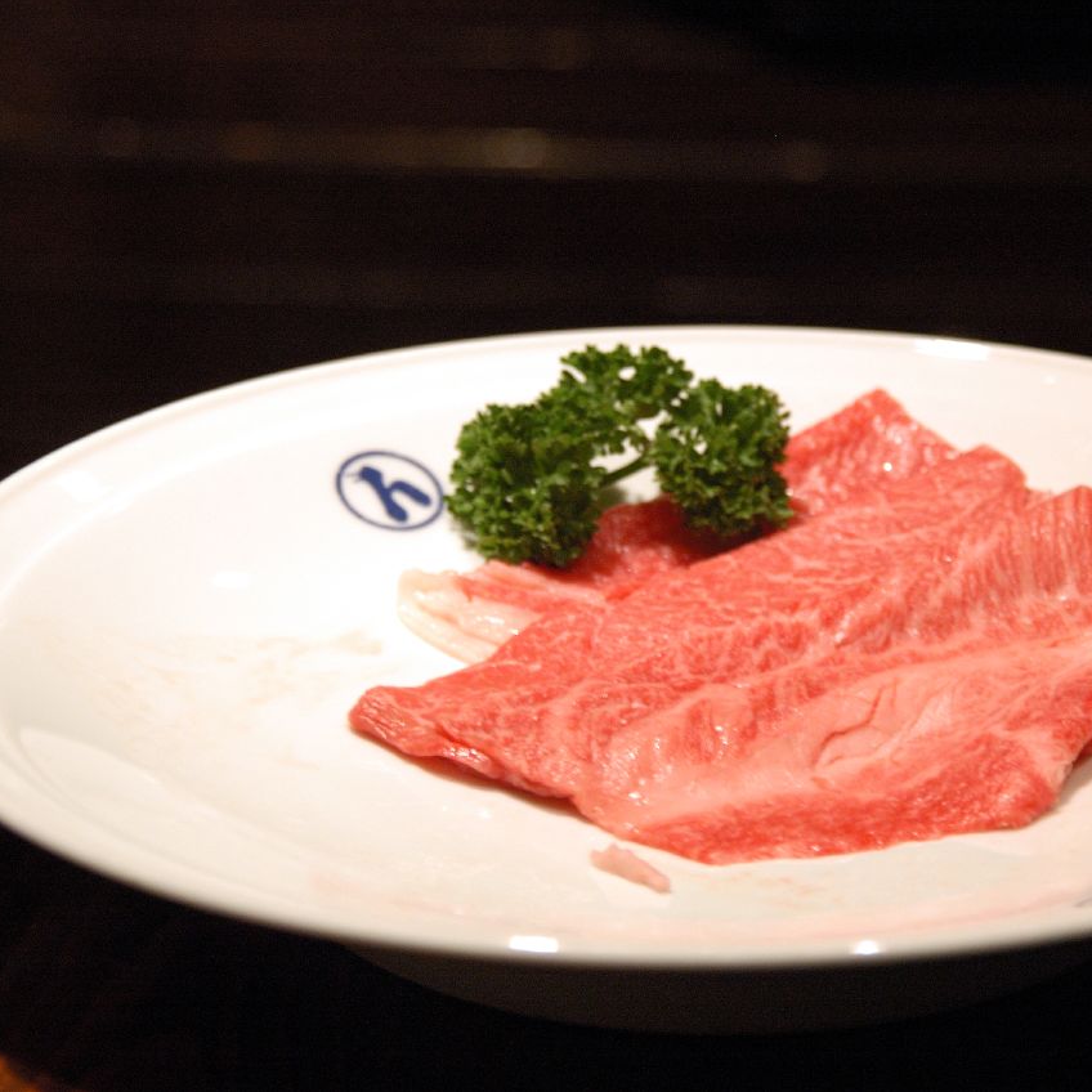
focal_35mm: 150
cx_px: 773
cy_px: 545
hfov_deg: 11.6
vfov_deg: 11.6
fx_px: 5354
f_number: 5.6
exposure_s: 1/6
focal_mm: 78
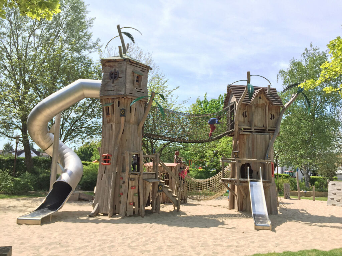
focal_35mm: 29
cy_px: 128
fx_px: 287
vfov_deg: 48.2
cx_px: 171
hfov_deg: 61.7
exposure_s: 1/1199
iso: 32
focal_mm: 4.15
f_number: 2.2
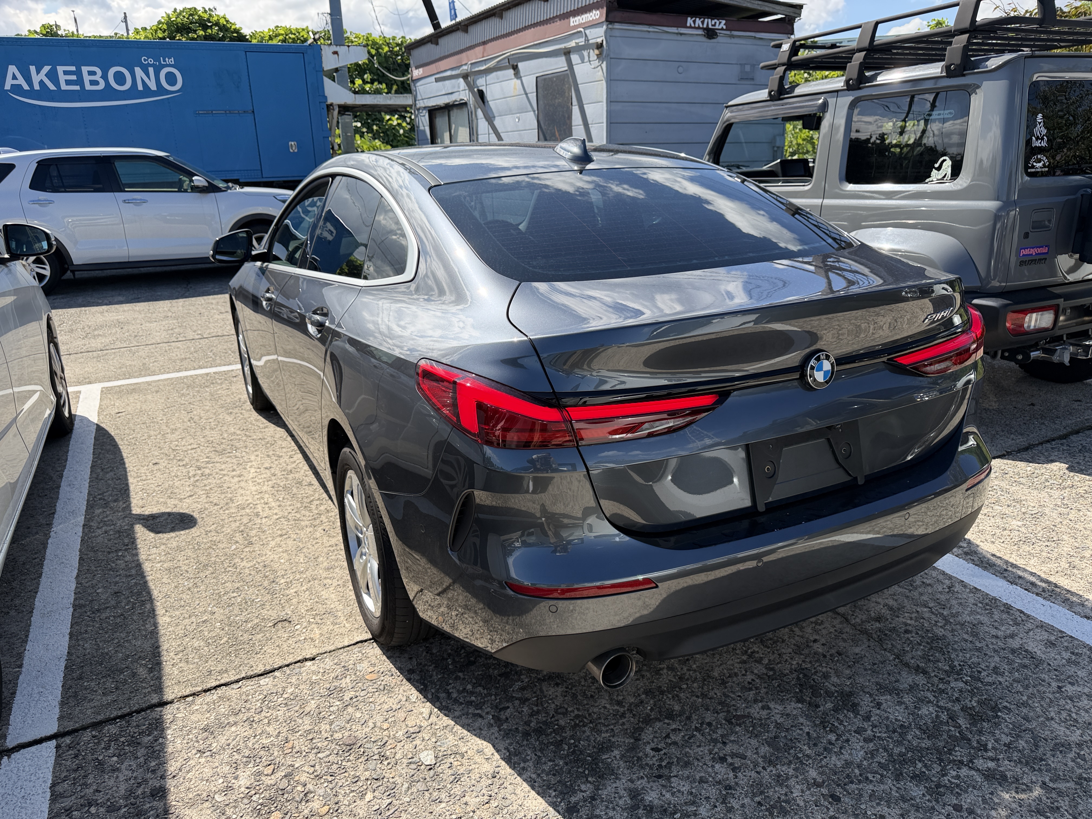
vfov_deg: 56.8
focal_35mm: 24
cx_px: 546
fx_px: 757
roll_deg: +1.7
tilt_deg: -18.3
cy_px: 410
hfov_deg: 71.6
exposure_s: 1/3279
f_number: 1.78
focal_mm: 6.76
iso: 80
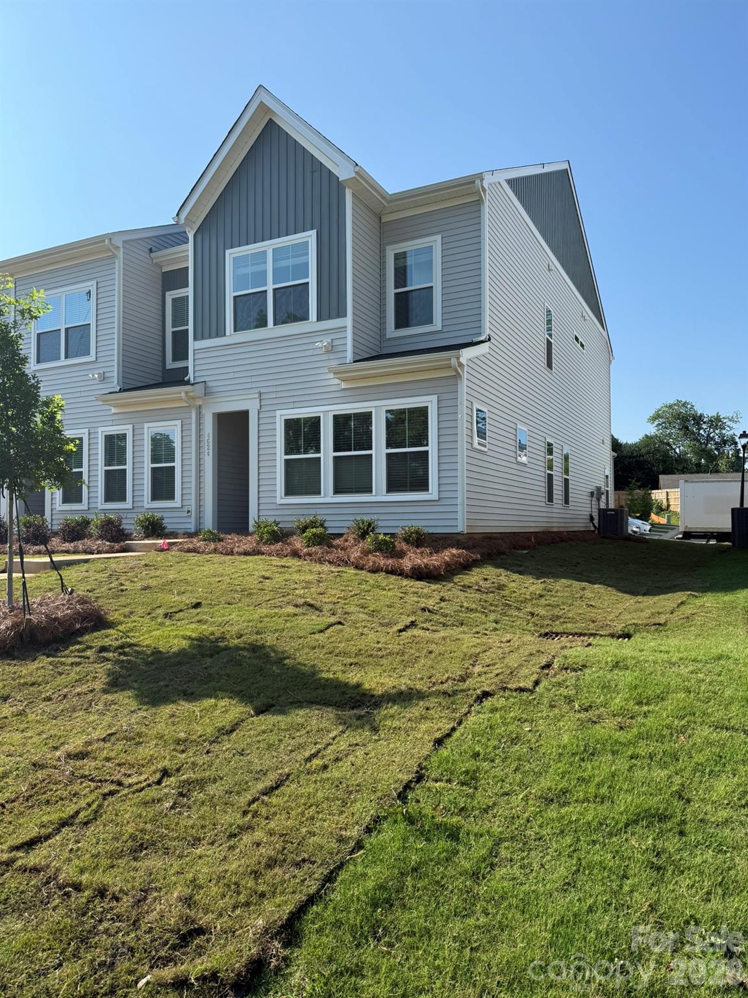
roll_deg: +0.4
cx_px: 374
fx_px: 691
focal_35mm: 24
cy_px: 499
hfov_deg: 56.8
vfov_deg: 71.6
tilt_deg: +3.4
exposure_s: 1/3584
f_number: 1.78
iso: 80
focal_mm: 6.76
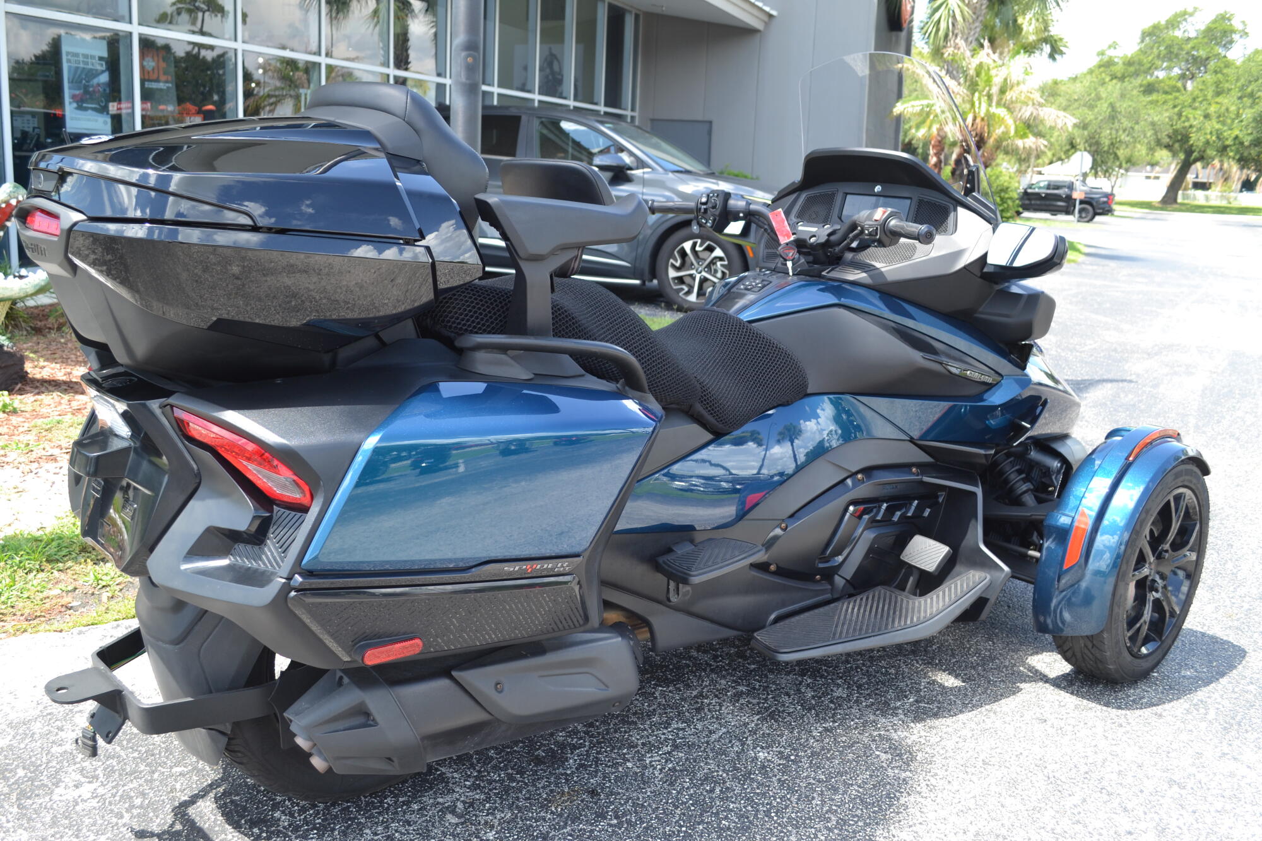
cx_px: 631
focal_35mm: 33
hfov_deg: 57.2
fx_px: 1157
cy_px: 420
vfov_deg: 40.0
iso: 140
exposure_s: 1/125
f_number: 5.6
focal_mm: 22
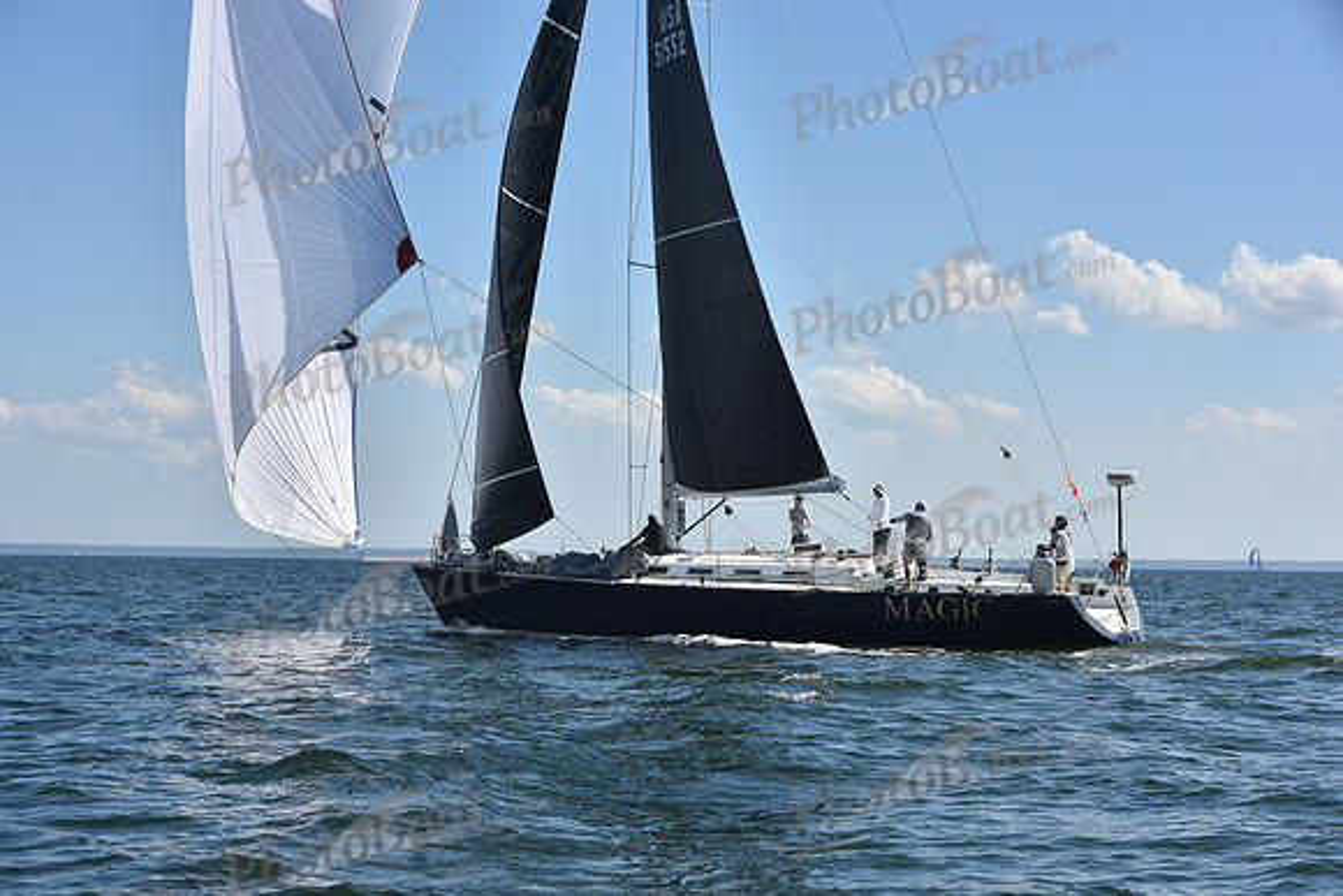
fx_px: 2612
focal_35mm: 70
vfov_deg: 19.5
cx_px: 672
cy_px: 448
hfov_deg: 28.8
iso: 320
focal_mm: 70
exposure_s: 1/1250
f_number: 9
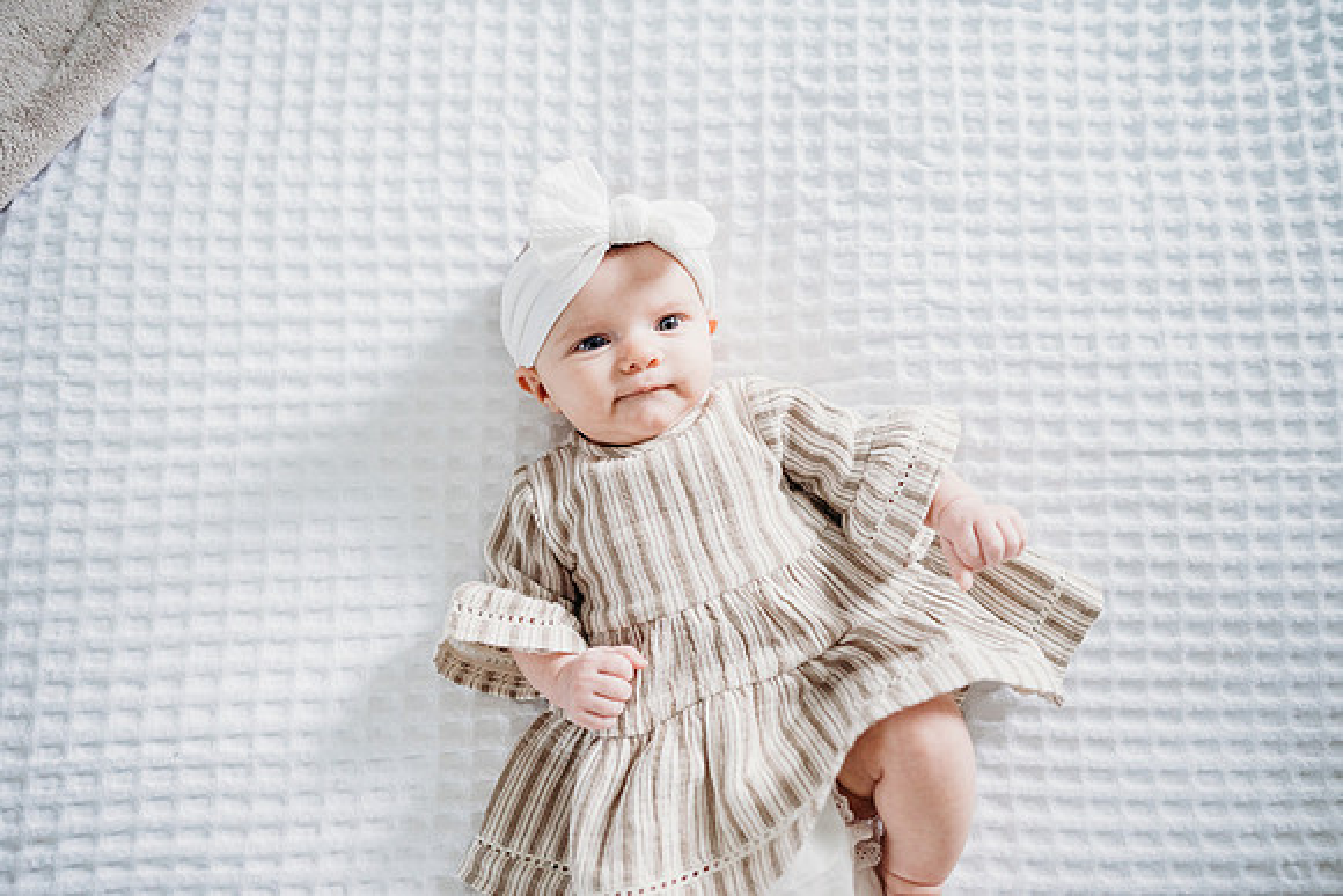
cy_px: 448
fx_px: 896
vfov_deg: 53.2
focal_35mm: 24
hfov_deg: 73.7
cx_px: 672
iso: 800
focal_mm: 24
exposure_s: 1/200
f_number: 2.5
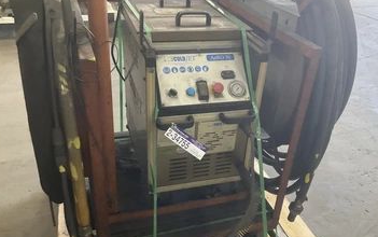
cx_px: 206
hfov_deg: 55.2
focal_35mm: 35
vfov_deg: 36.3
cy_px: 138
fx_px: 361
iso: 200
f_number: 1.8
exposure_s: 1/60
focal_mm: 3
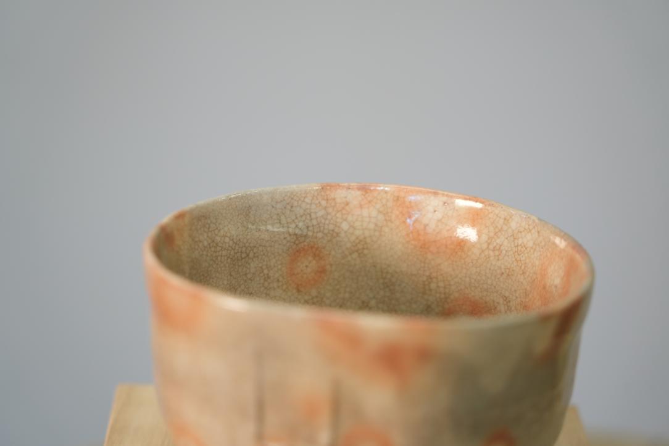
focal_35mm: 105
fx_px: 1951
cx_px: 334
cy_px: 223
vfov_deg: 13.0
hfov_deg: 19.5
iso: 800
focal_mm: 105
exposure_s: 1/125
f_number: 4
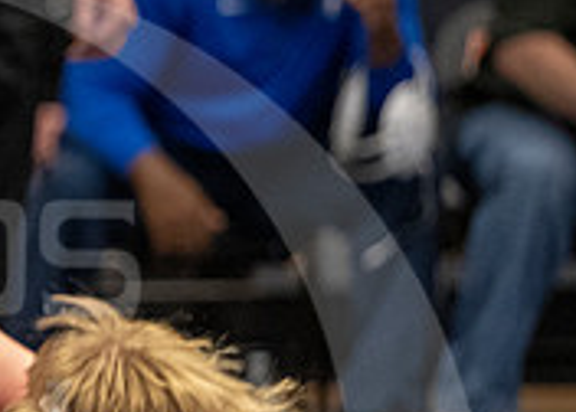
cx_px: -440
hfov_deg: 4.2
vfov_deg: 3.0
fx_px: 7875
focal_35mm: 481
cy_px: 691
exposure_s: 1/1000
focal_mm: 105
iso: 3200
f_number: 2.8
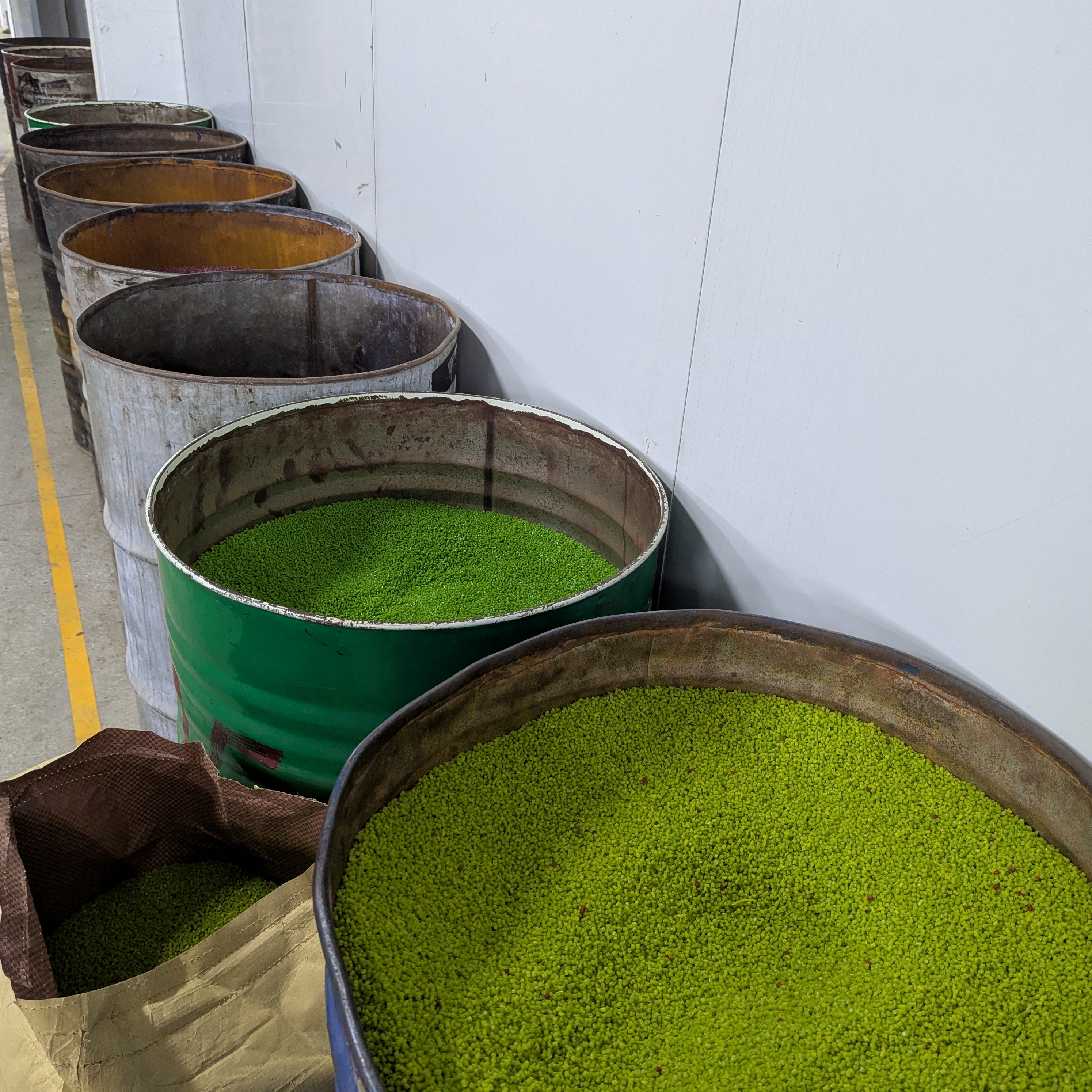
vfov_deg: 55.6
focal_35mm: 29
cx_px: 513
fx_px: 1035
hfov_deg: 55.6
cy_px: 547
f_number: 1.85
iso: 408
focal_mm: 6.81
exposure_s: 1/25
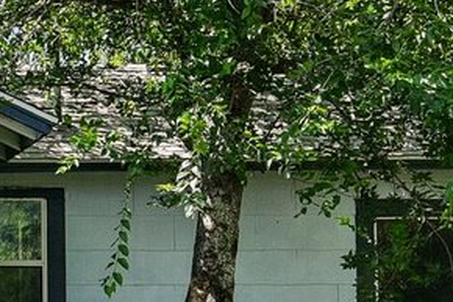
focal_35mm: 151
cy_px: 210
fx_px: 1899
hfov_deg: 11.9
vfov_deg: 9.1
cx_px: -490
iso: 400
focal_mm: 27
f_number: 8
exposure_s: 1/200
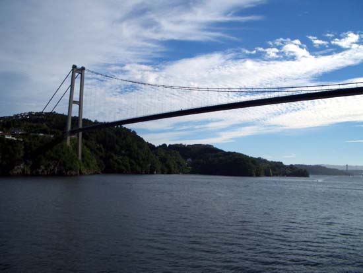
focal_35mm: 35
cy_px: 136
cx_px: 182
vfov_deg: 40.7
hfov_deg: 52.6
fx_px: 367
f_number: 4.3
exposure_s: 1/1250
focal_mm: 5.8
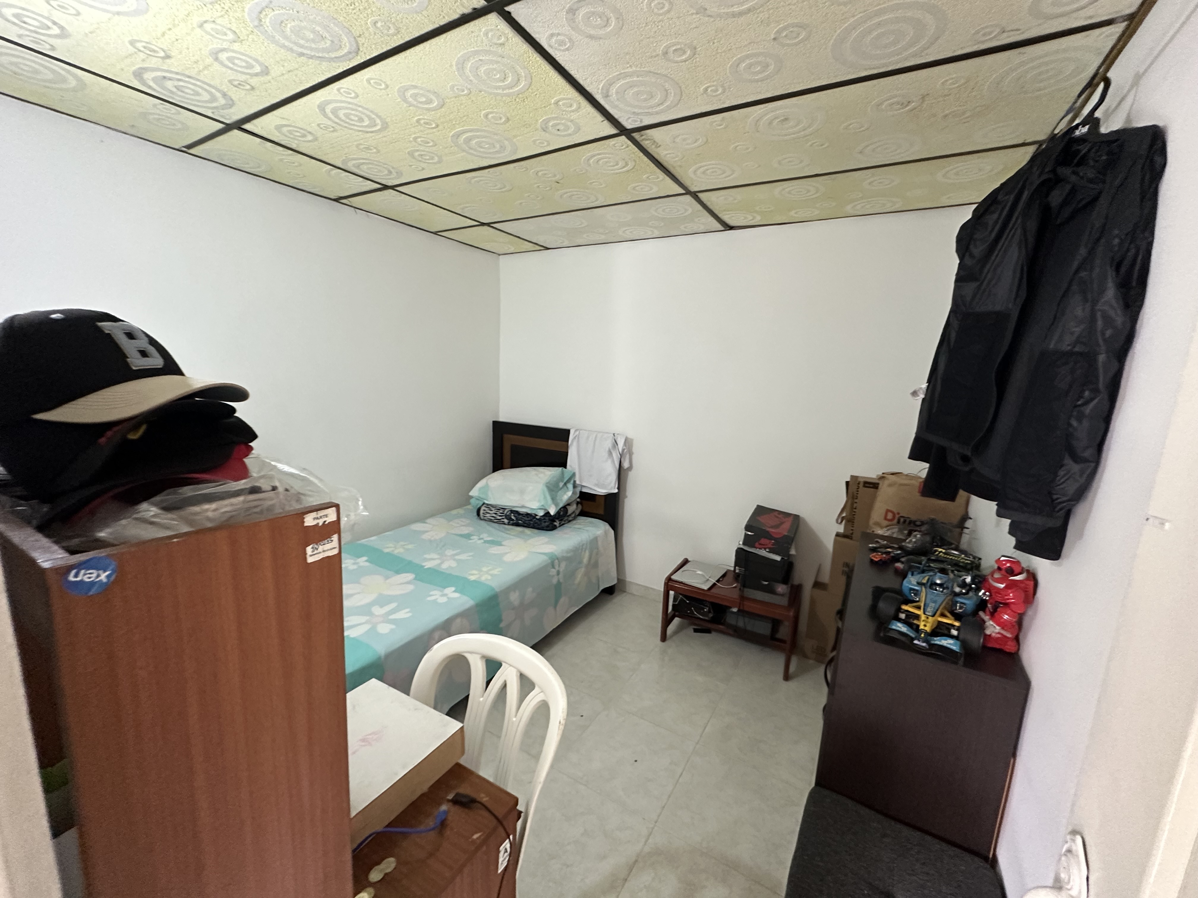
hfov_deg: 102.1
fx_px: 485
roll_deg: -2.3
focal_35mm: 14
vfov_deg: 85.7
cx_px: 599
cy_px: 449
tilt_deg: -9.4
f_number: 2.2
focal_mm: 2.22
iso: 400
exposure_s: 1/60
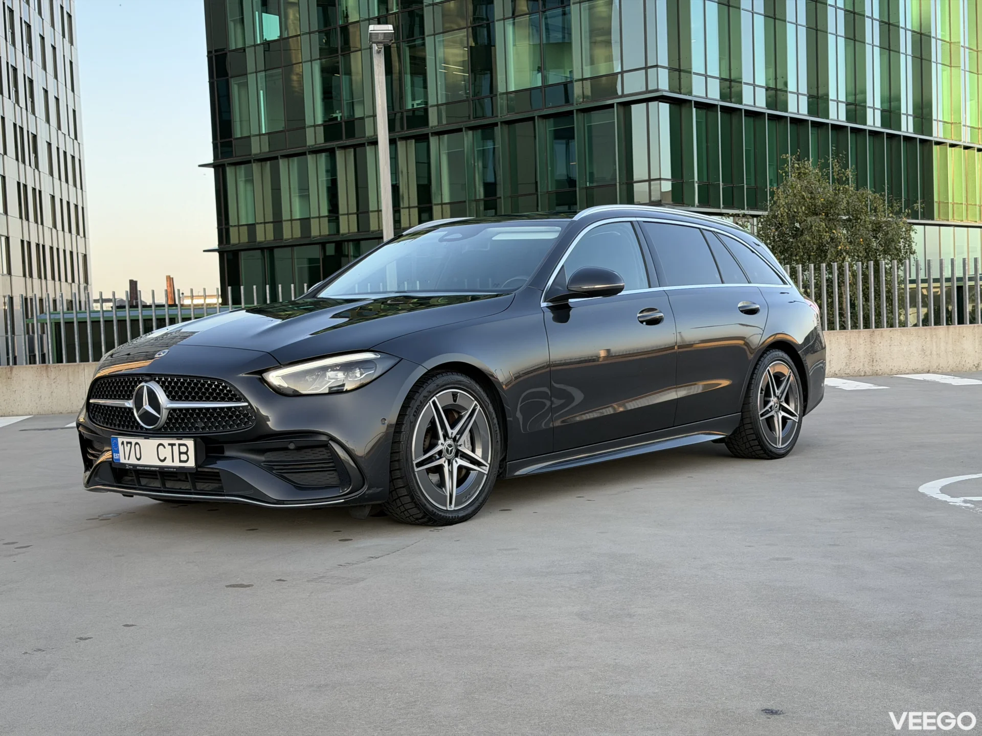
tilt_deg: -3.0
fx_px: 1362
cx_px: 491
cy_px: 368
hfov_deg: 39.7
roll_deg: +2.1
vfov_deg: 30.3
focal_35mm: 48
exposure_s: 1/553
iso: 100
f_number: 1.78
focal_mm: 6.76
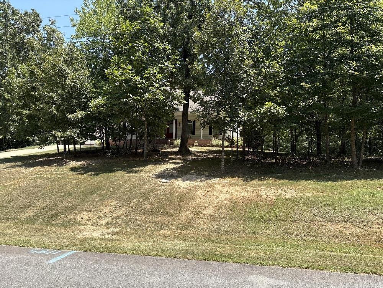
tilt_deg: +4.3
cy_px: 144
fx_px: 288
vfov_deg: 53.1
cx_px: 192
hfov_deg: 67.3
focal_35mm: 26
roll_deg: -0.8
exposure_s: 1/1239
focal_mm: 5.96
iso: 50
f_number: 1.6
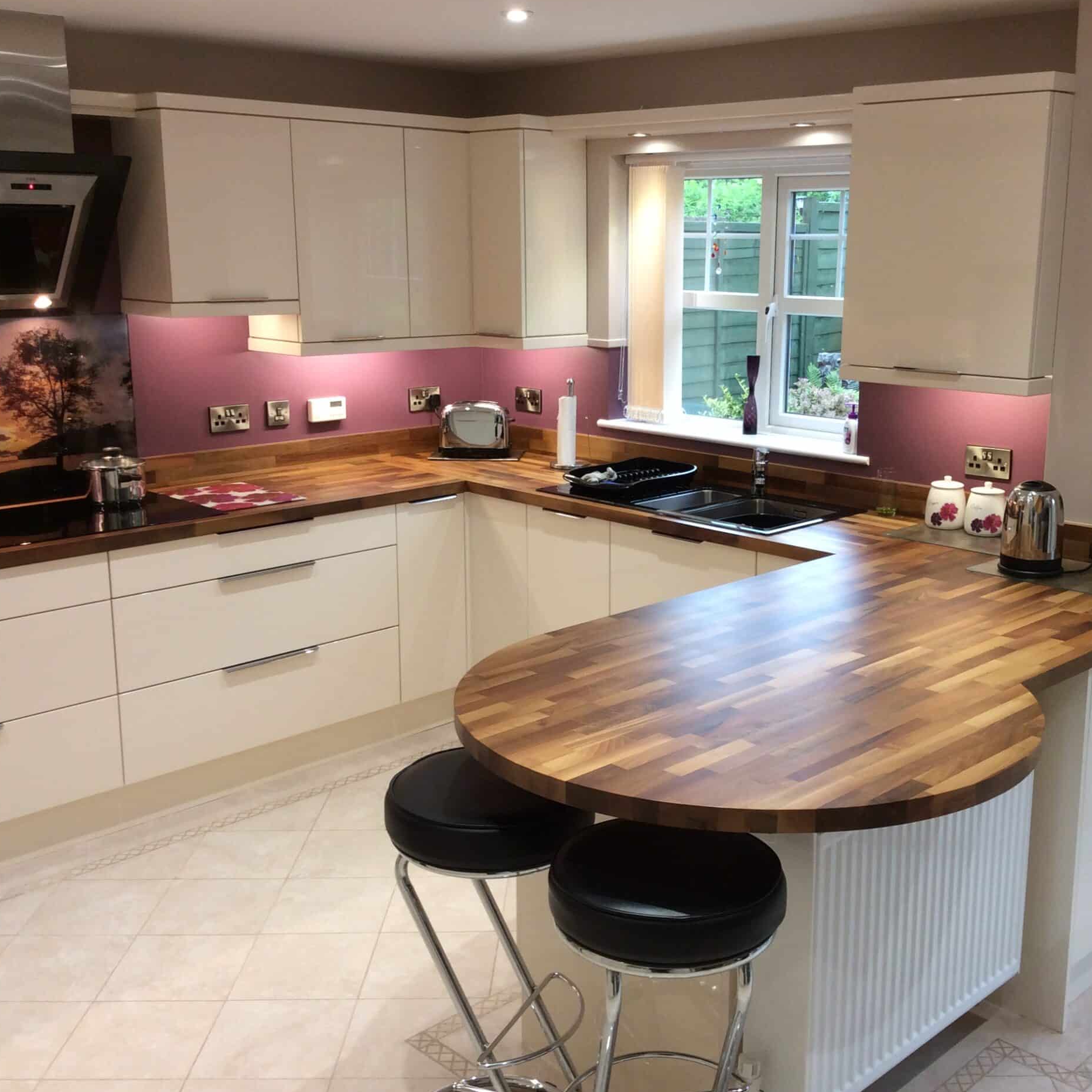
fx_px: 1428
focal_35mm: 40
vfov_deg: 41.9
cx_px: 629
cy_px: 534
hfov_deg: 41.7
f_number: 2.4
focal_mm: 3.3
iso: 50
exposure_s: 1/25
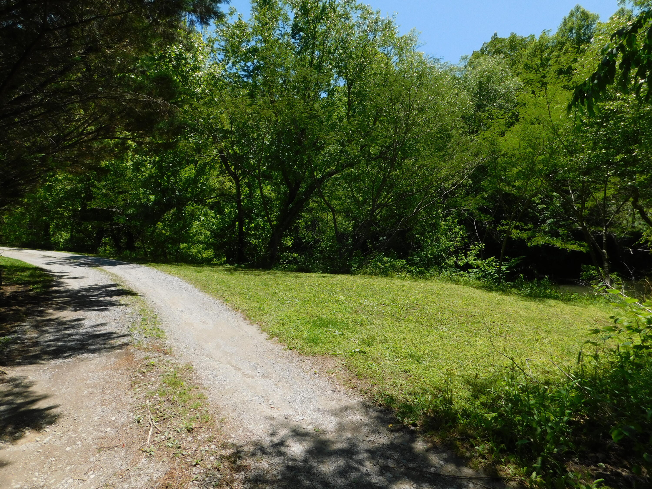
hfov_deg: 73.9
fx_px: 433
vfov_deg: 58.9
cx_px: 326
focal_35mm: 23
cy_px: 244
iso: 125
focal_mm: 4
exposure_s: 1/1250
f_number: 3
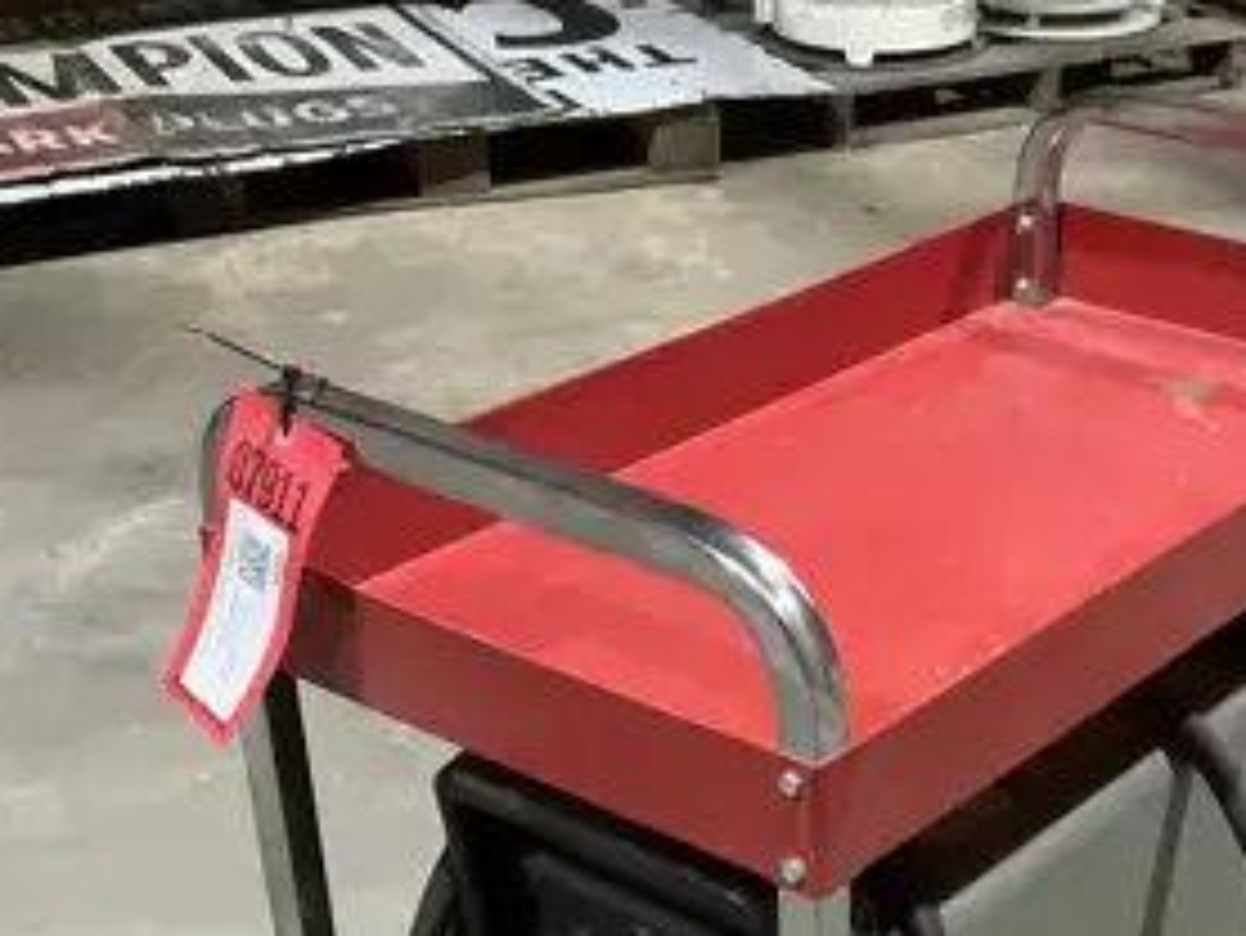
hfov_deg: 28.6
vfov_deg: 21.0
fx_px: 2413
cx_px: 904
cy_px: 990
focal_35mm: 67
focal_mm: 3
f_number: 1.8
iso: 160
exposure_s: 1/60
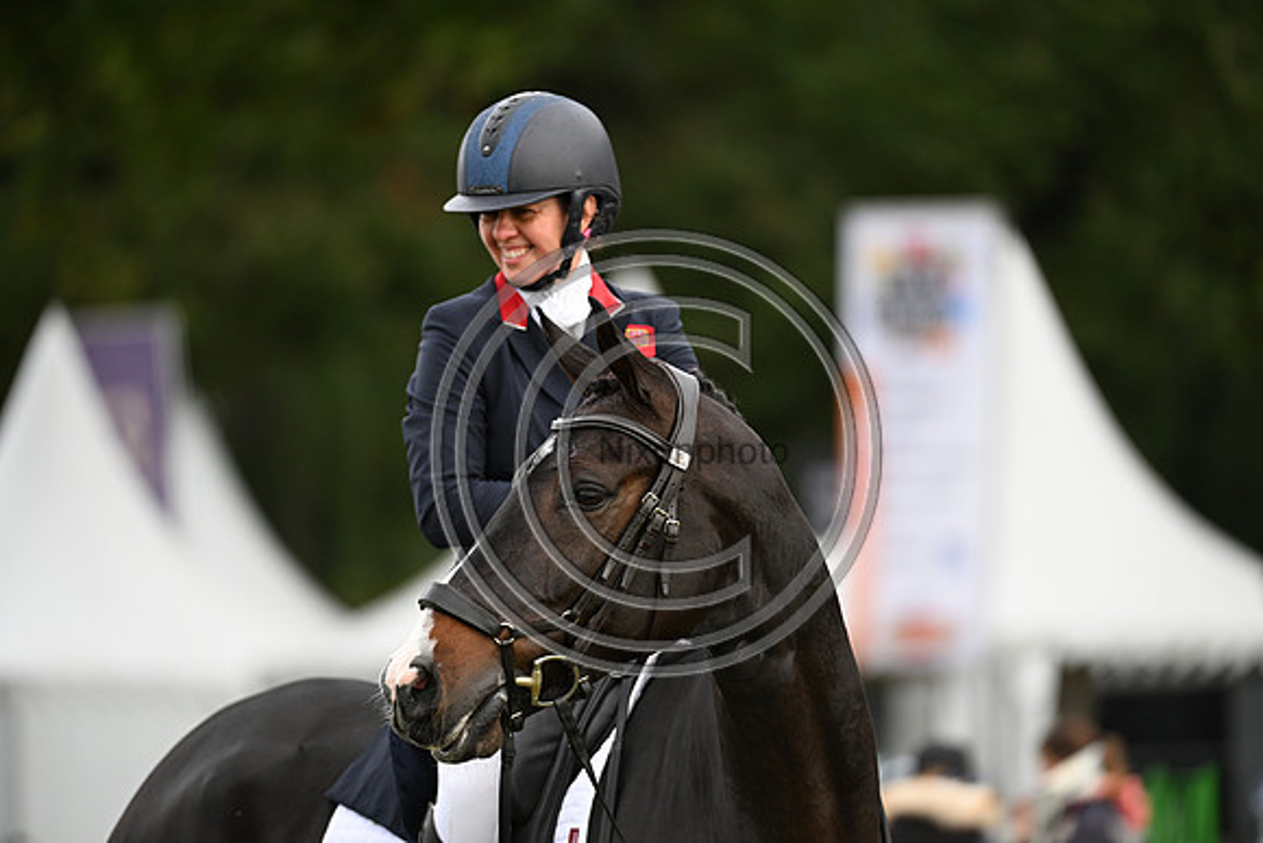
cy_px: 422
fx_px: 10878
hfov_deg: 6.6
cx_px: 632
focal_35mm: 310
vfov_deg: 4.4
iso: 1100
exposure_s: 1/1000
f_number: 4.5
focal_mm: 310
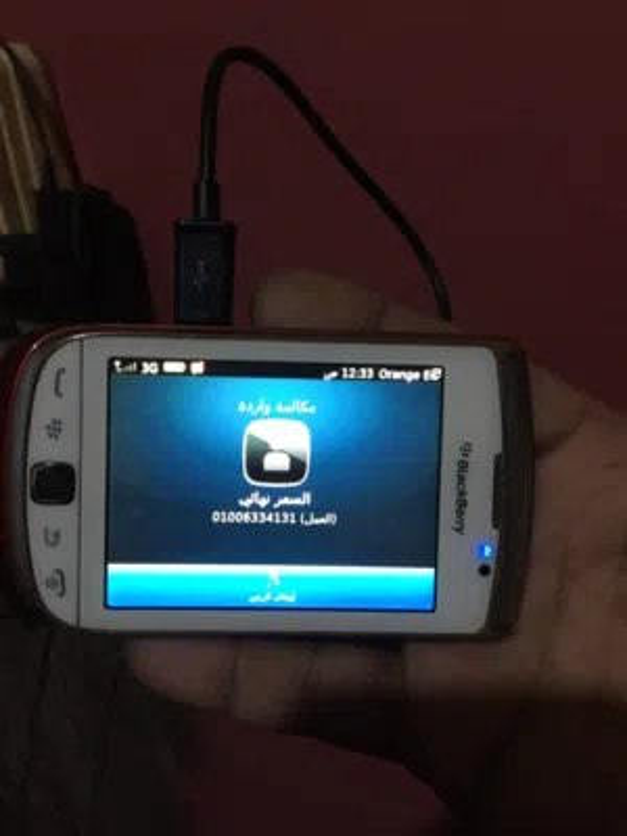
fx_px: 700
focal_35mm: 29
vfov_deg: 61.7
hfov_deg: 48.2
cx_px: 314
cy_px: 418
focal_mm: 4.15
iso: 200
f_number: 2.2
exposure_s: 1/20
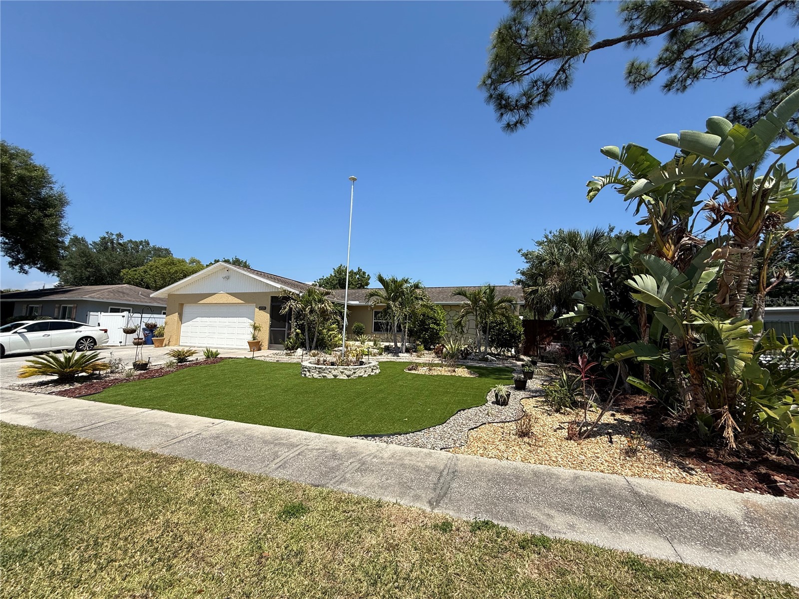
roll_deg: -1.8
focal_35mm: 14
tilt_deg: +6.3
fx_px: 323
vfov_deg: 85.7
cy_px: 300
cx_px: 400
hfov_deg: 102.1
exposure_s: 1/2237
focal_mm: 2.22
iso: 50
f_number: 2.2
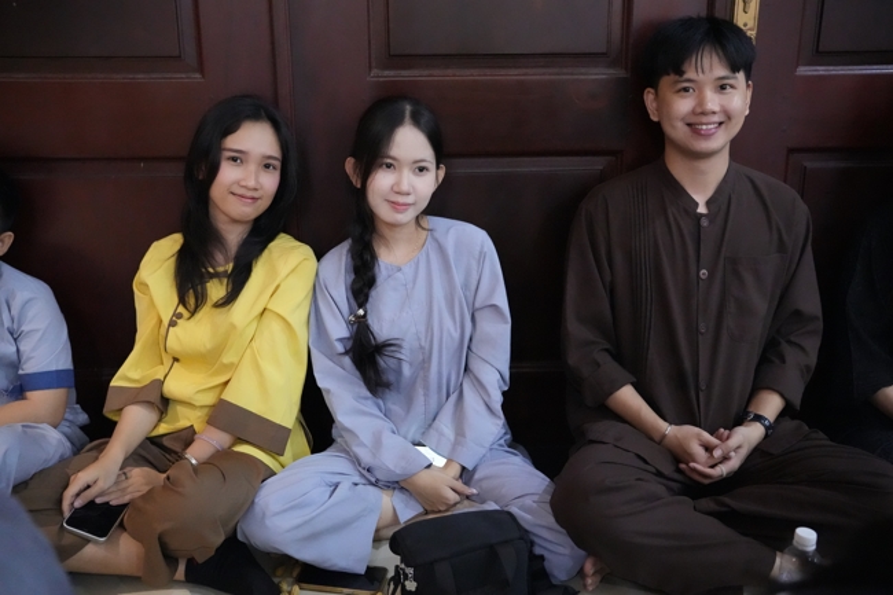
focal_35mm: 36
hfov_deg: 53.1
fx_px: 893
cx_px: 446
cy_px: 298
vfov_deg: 36.9
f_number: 2.8
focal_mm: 36
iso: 20000
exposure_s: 1/250
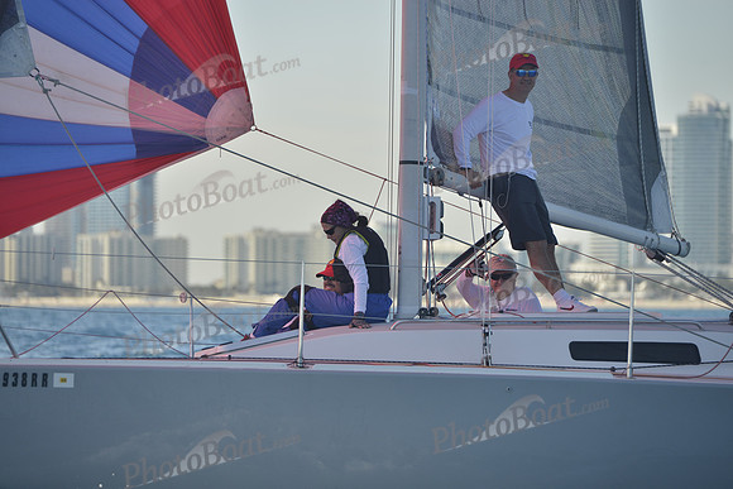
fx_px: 4073
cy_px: 244
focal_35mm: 200
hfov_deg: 10.3
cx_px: 366
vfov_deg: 6.9
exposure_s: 1/640
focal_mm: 200
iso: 200
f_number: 5.6
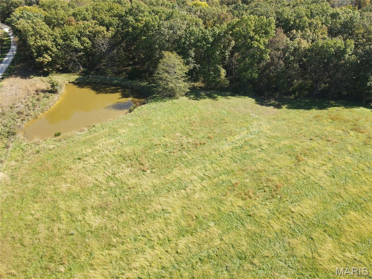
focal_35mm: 24
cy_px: 140
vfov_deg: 56.8
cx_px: 186
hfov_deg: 71.6
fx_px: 258
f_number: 2.8
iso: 100
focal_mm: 4.5
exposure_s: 1/180
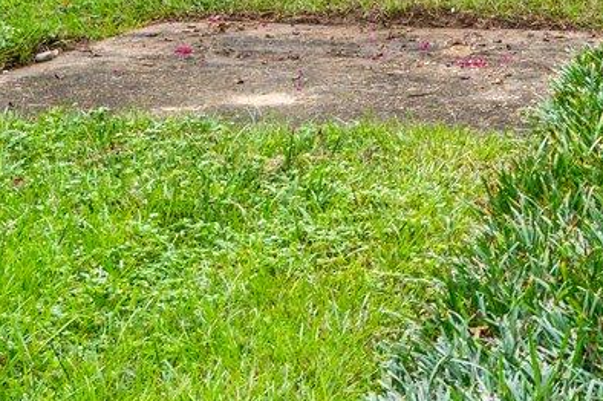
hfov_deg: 12.4
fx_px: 2611
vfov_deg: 8.4
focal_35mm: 156
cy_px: -384
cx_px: 944
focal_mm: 30
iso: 320
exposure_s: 1/250
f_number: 9
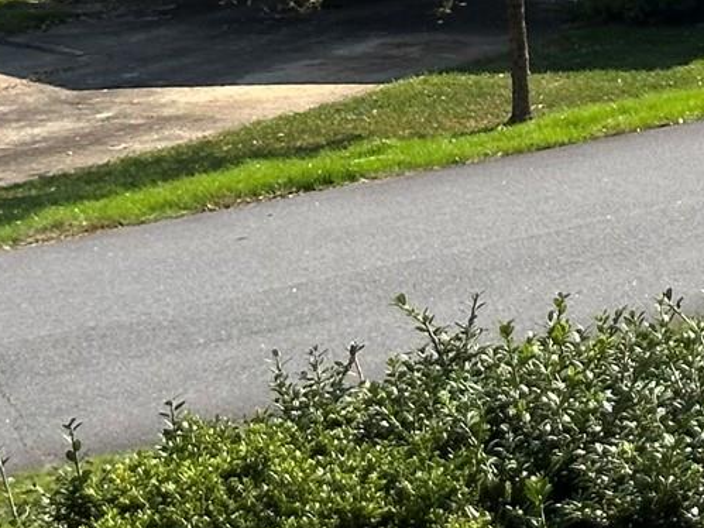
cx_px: 1178
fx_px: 4006
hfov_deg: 9.6
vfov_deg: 7.3
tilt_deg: -3.5
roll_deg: +2.0
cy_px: -476
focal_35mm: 197
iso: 64
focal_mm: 6.86
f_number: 1.78
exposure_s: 1/4367
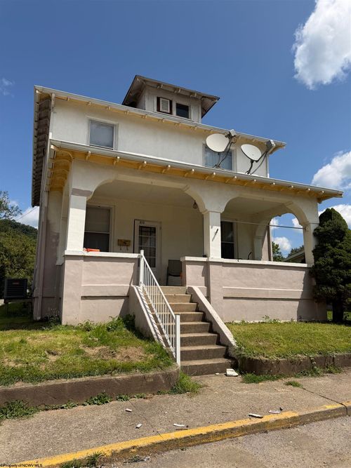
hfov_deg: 56.8
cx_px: 176
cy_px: 234
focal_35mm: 24
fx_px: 325
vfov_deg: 71.6
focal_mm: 6.76
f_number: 1.78
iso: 80
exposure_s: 1/7353
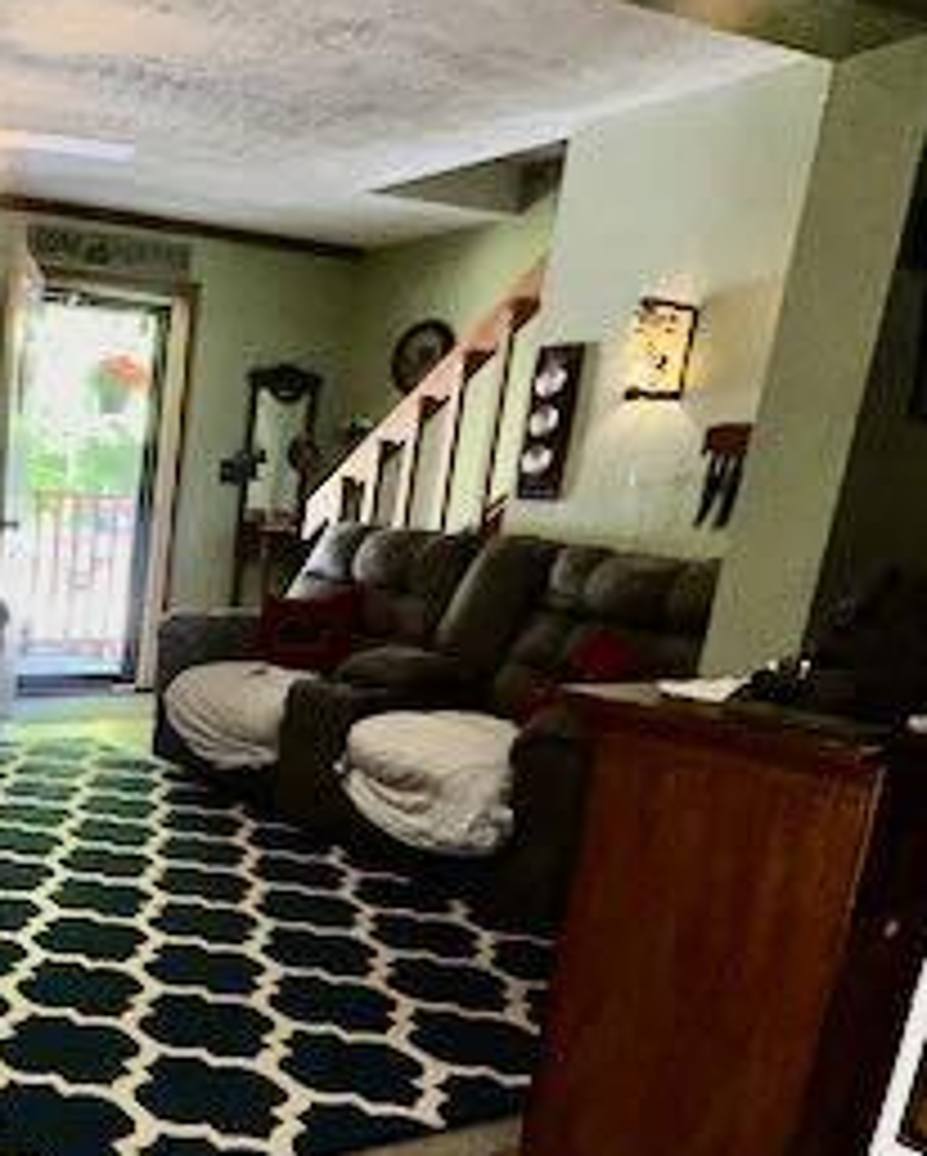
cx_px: -81
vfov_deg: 51.8
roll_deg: -2.5
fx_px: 1165
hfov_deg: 36.9
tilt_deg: -15.6
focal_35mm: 34
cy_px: 774
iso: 125
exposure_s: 1/60
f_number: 2.2
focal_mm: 2.22
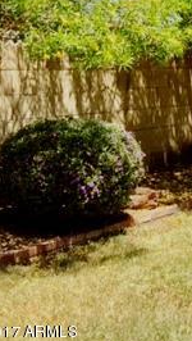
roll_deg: -0.1
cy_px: 50
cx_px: 387
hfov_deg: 13.6
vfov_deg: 27.1
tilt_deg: +0.2
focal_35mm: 76
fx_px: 687
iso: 32
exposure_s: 1/1099
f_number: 2.2
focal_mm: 4.15
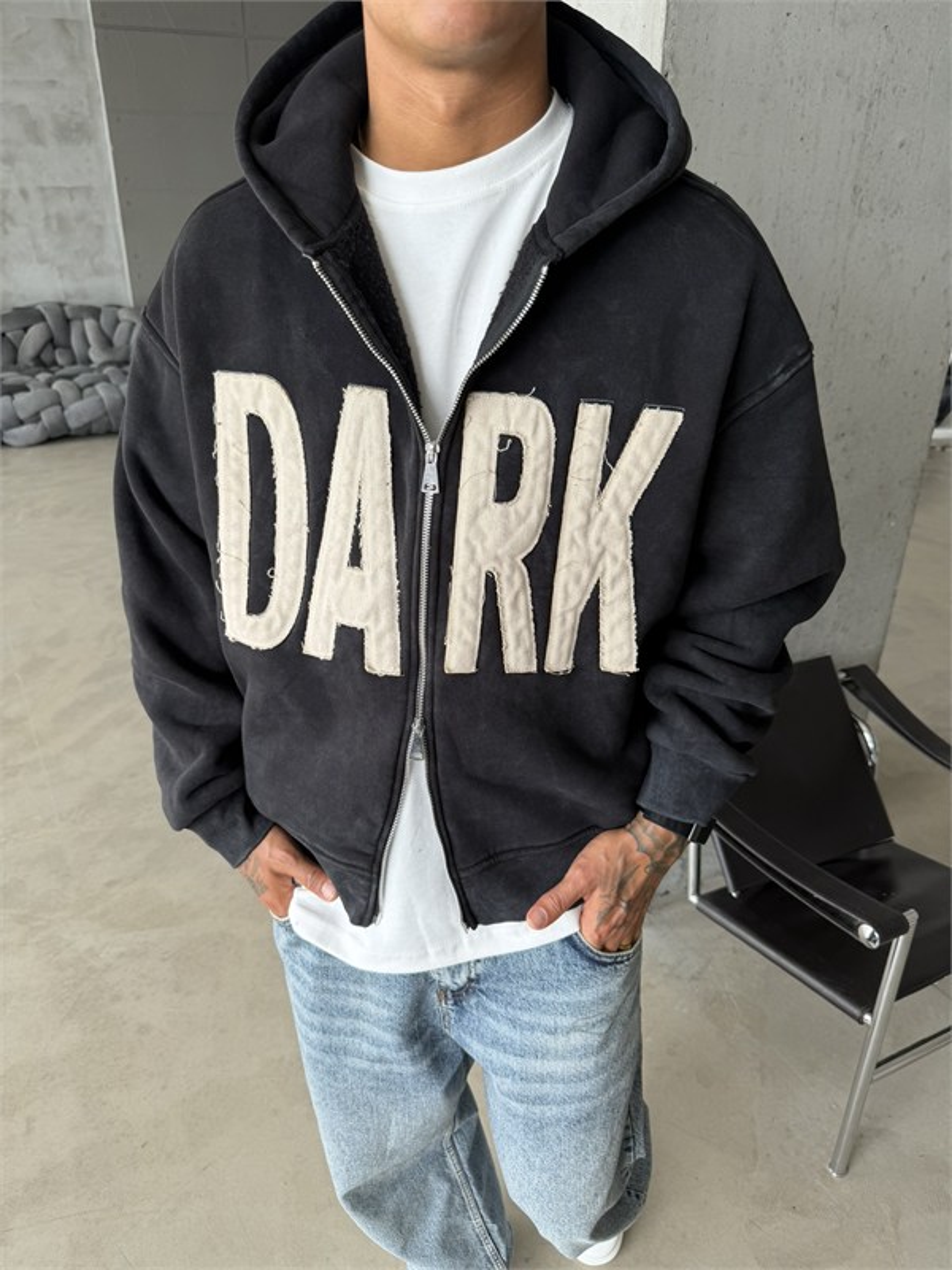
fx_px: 880
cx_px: 476
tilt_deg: -25.9
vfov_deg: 71.6
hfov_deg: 56.8
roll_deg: -0.1
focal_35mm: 24
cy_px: 635
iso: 50
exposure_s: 1/122
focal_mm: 6.76
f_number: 1.78
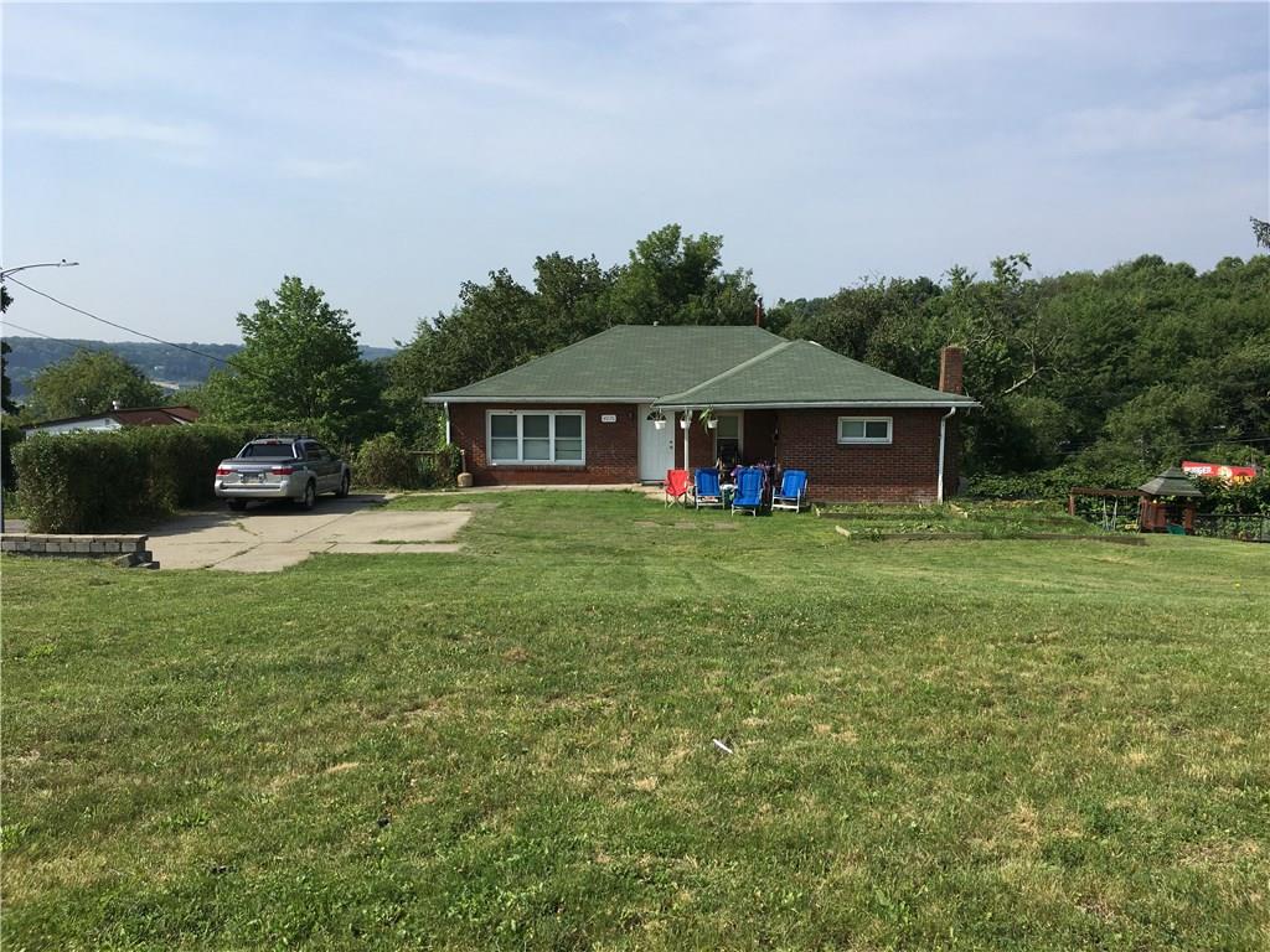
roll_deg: +0.2
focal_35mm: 29
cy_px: 476
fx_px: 1064
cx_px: 635
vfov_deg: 48.2
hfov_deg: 61.7
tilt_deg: -7.6
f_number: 2.2
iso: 25
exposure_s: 1/1748
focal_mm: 4.15
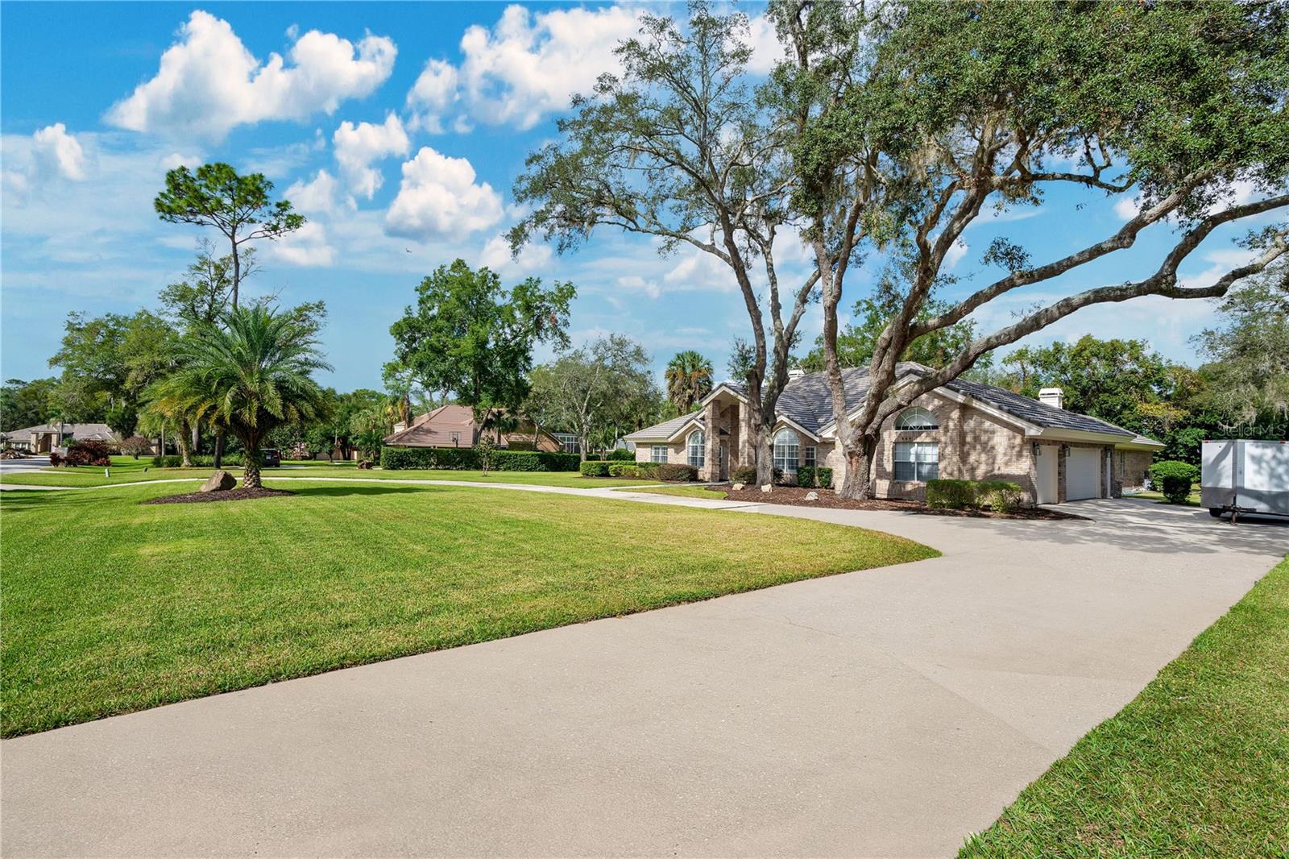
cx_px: 644
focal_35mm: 16
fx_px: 573
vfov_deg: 73.7
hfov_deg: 96.7
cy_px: 430
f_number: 10
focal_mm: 16
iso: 100
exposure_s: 1/200
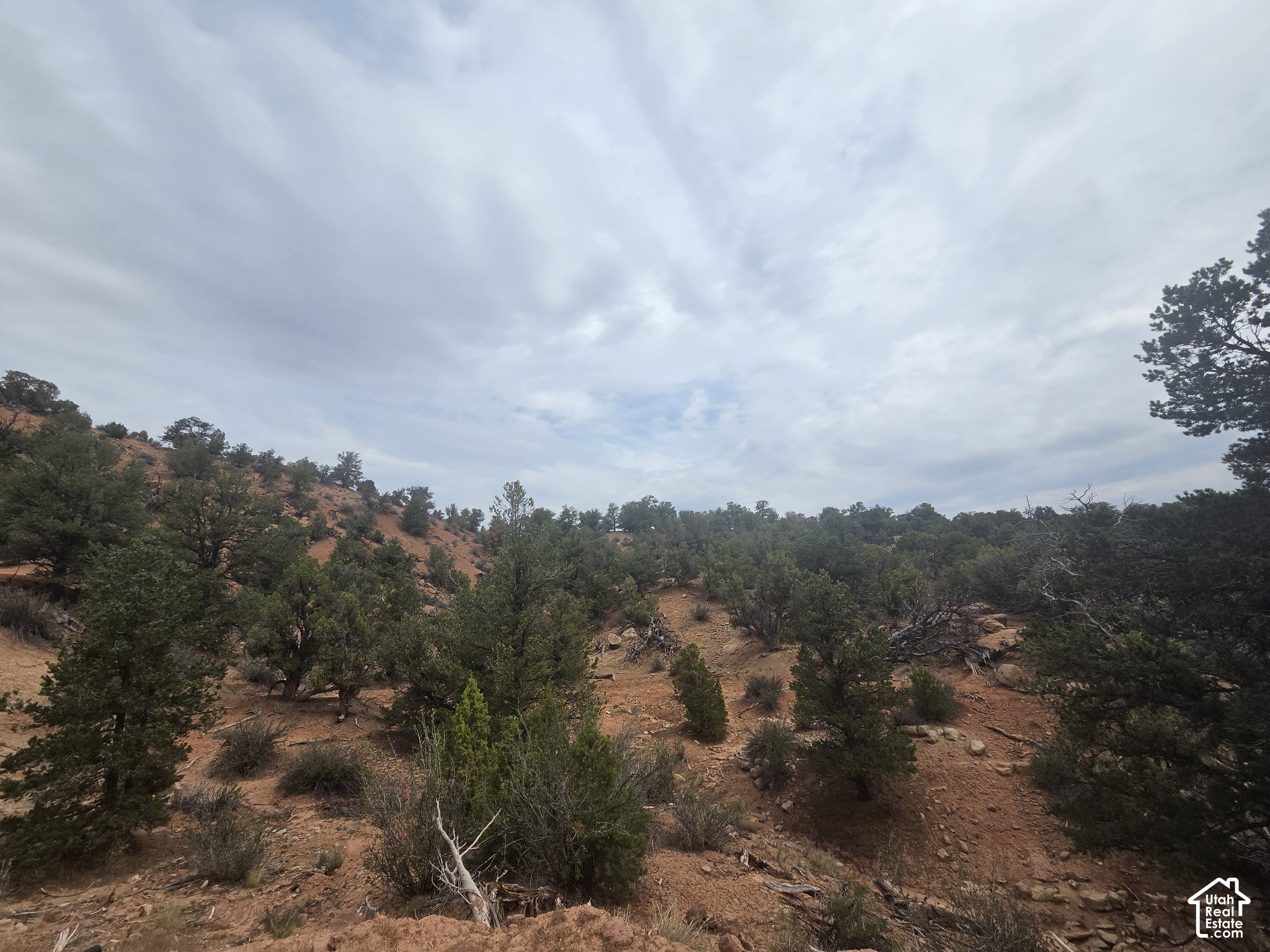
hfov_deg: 106.2
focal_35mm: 13
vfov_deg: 89.9
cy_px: 476
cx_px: 635
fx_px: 477
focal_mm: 2.2
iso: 100
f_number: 2.2
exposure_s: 1/3988
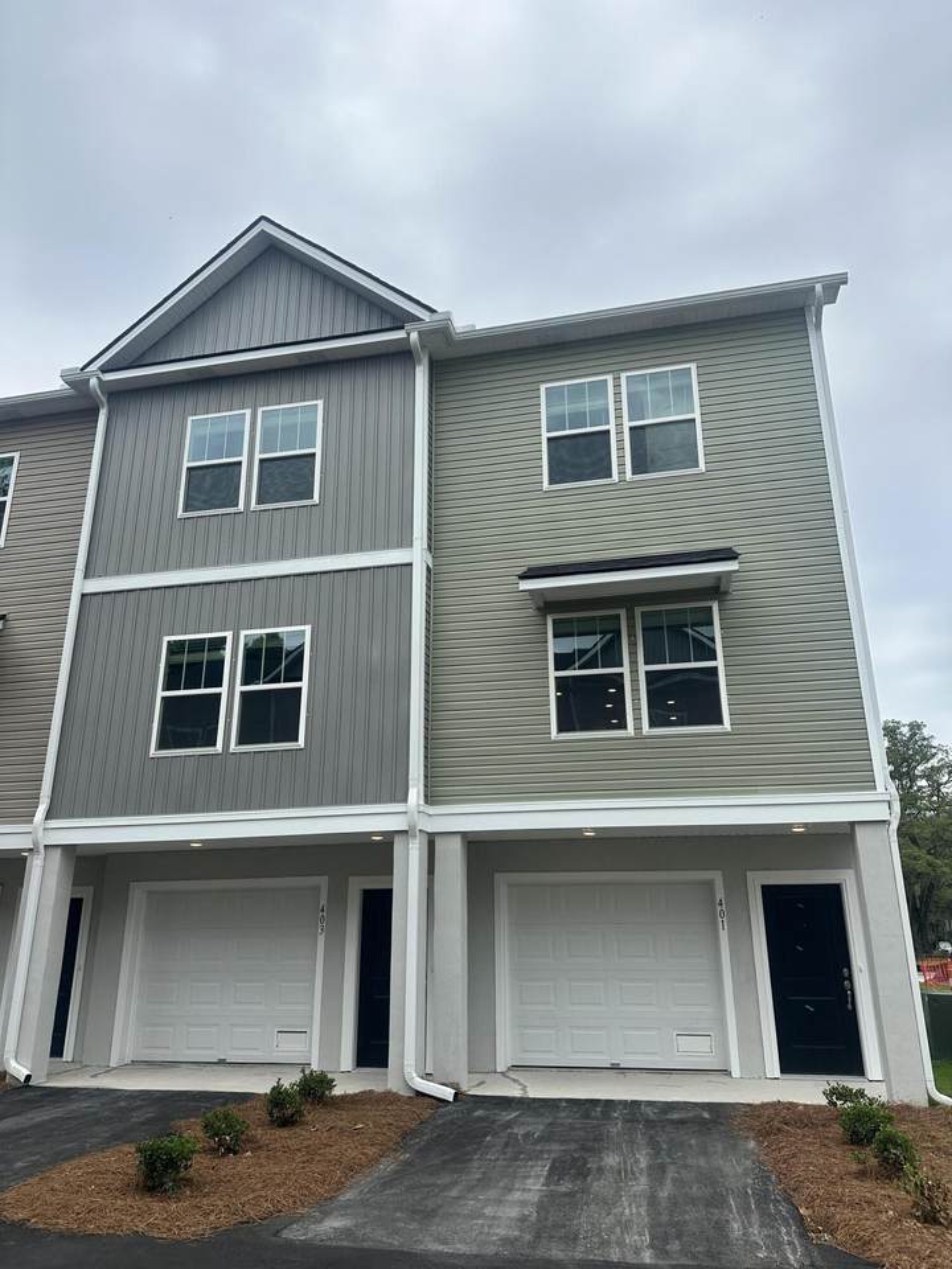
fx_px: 880
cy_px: 634
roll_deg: -1.3
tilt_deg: +18.5
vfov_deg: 71.6
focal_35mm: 24
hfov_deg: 56.8
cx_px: 476
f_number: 1.78
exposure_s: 1/5525
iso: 80
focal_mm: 6.86
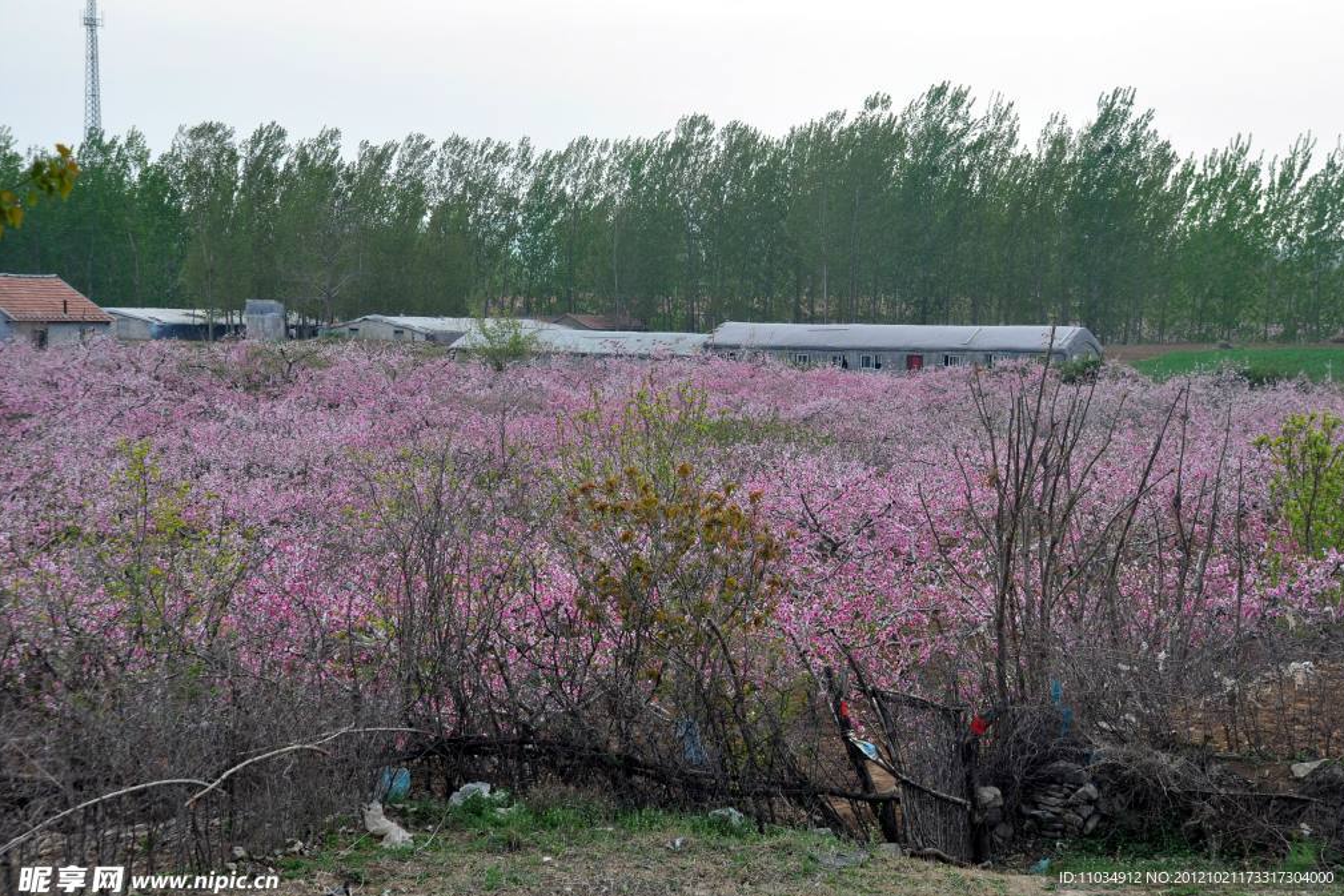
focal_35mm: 73
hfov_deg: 27.7
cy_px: 451
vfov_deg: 18.7
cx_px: 679
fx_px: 2726
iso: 250
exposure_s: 1/250
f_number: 8
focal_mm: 48
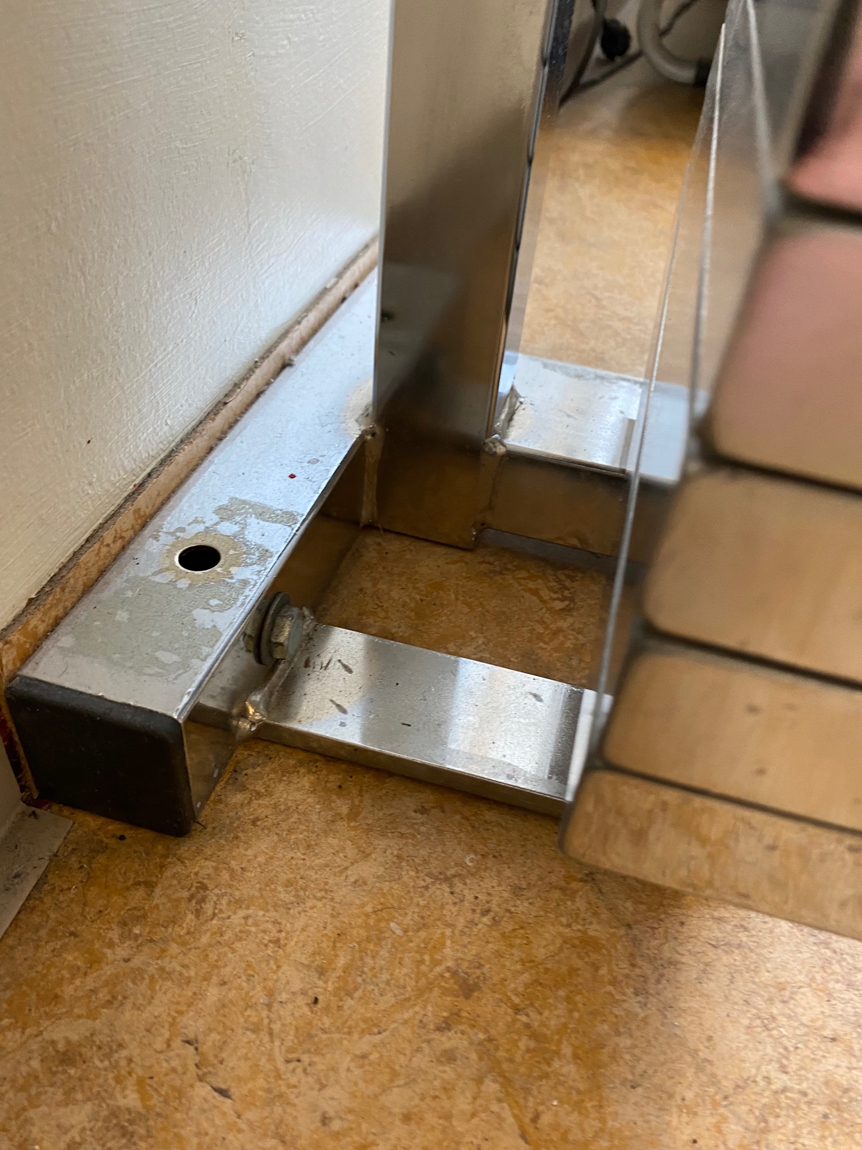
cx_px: 431
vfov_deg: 67.3
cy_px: 575
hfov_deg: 53.1
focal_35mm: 26
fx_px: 863
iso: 160
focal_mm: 4.25
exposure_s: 1/50
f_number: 1.8
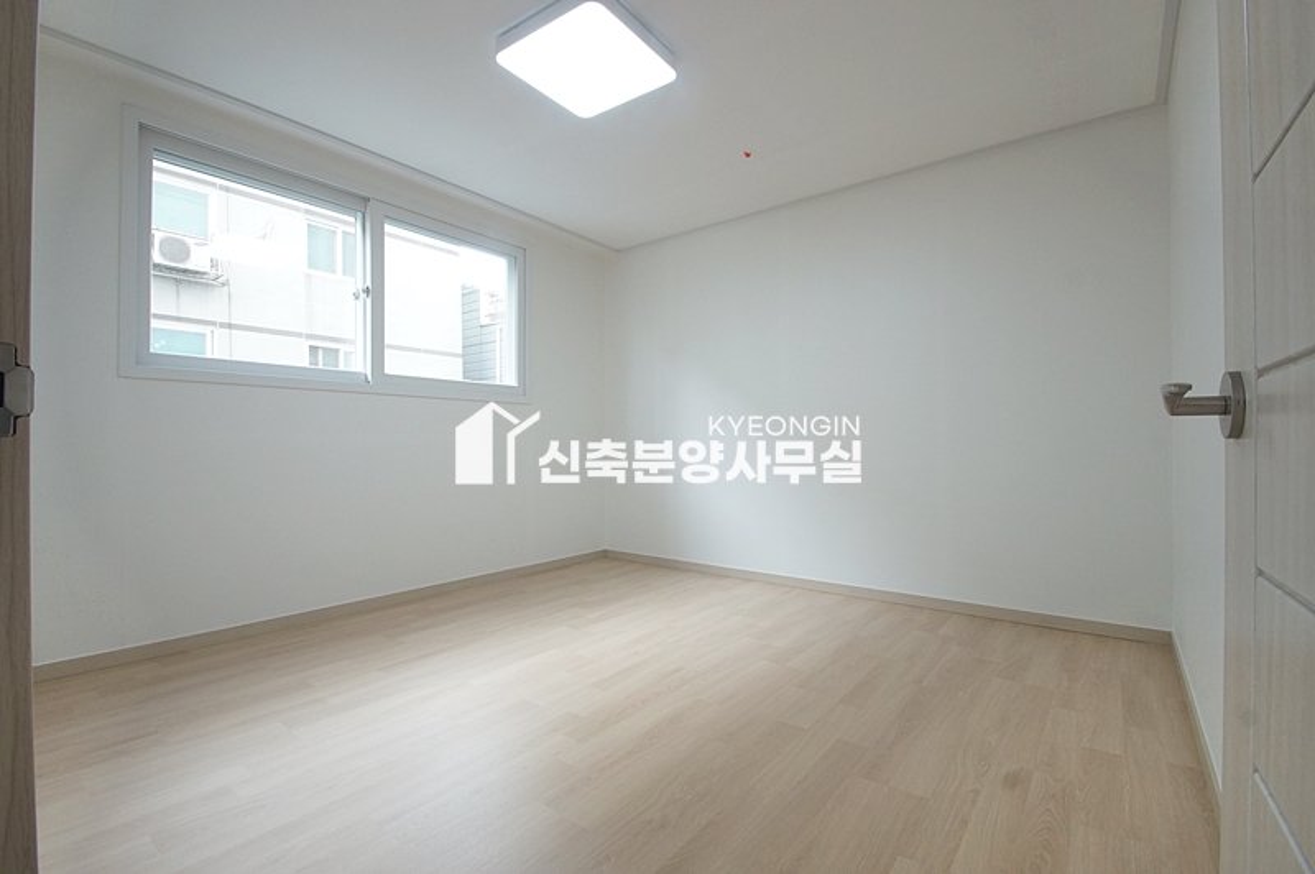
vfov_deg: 72.0
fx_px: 602
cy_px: 437
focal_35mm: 16
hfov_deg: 95.0
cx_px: 658
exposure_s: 1/30
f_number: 9
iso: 800
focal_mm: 11
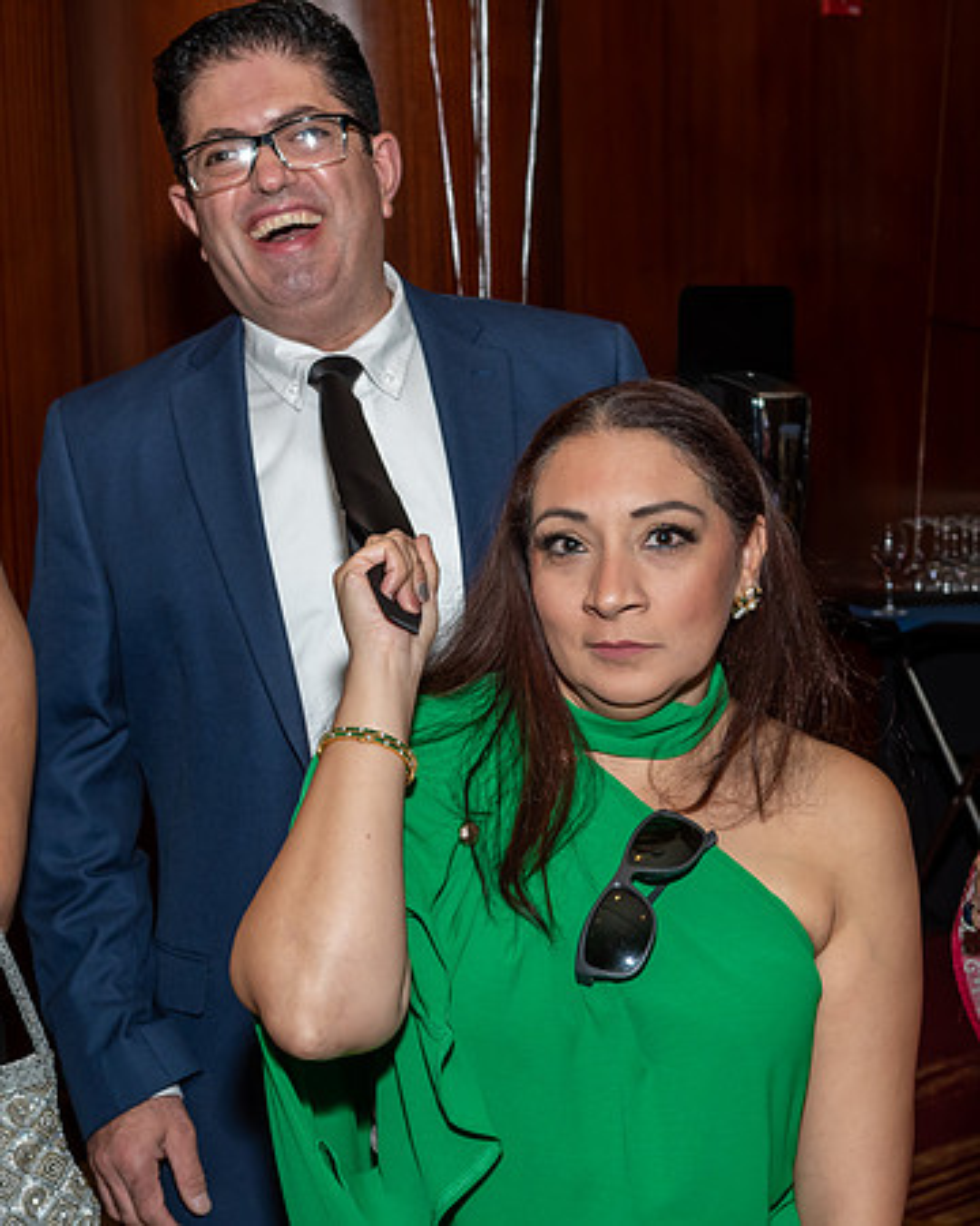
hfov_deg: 18.4
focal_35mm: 83
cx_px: 454
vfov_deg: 22.9
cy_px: 637
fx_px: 3023
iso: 500
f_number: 7.1
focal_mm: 38
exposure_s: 1/250
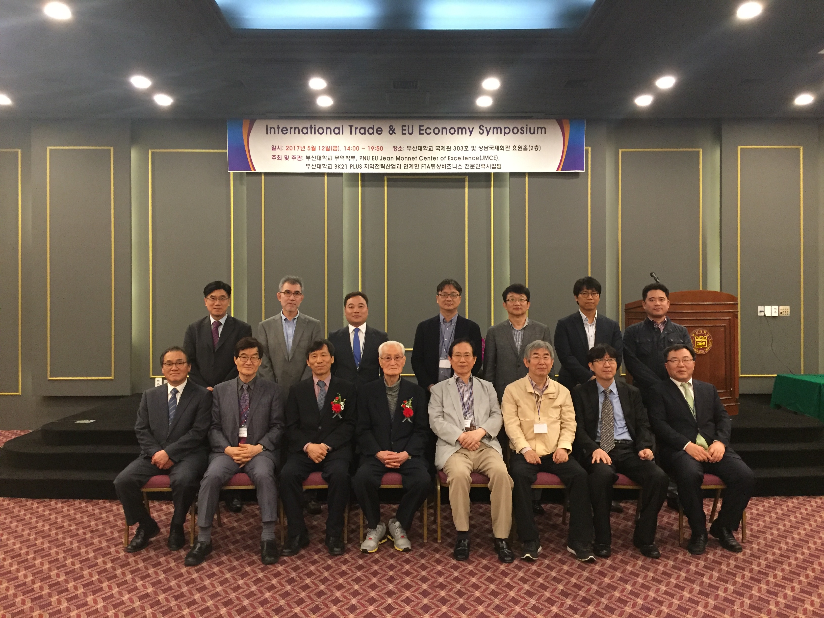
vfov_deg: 48.2
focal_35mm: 29
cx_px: 412
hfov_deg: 61.7
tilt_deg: -0.4
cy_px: 309
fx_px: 690
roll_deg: -0.2
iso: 320
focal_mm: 4.15
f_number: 2.2
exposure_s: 1/30
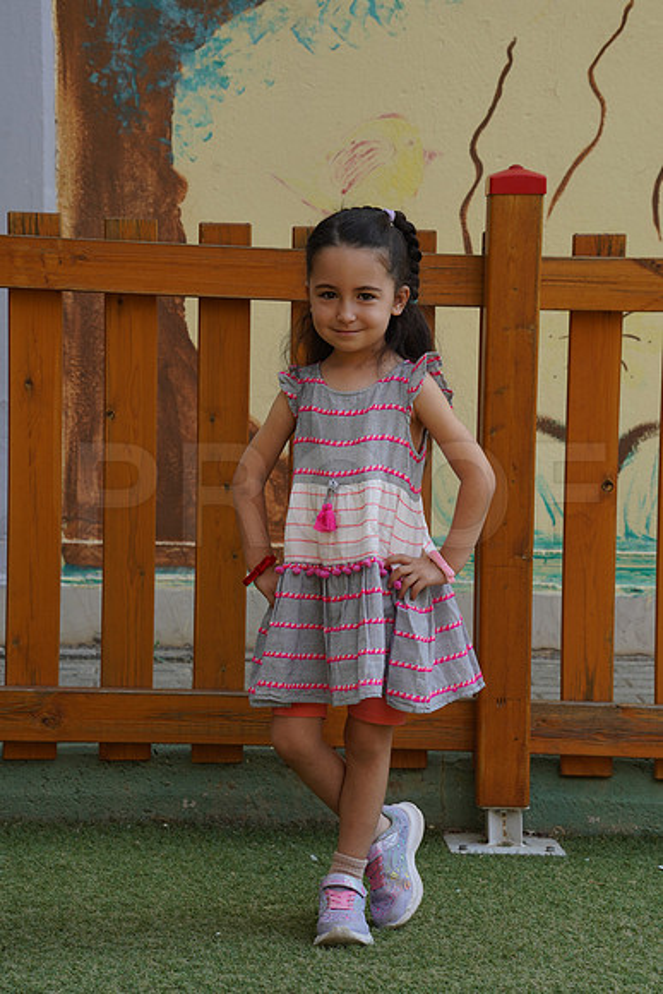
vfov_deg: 17.3
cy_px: 497
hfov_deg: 11.6
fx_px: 3258
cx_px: 332
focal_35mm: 118
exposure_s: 1/160
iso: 200
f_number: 9
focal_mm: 118
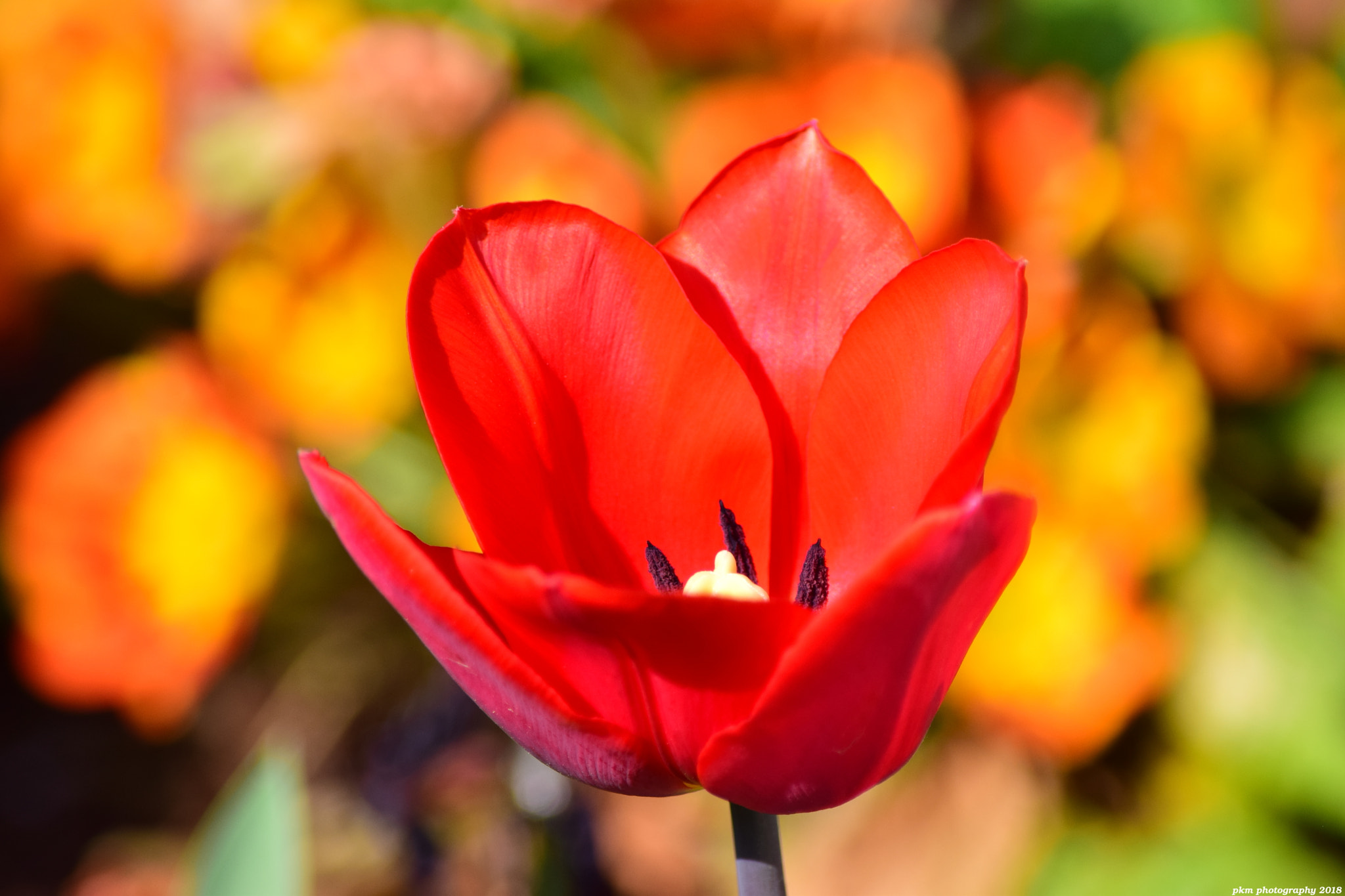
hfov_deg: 4.6
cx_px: 672
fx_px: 16810
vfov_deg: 3.1
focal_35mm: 450
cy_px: 448
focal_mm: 300
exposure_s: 1/800
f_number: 9
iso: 400
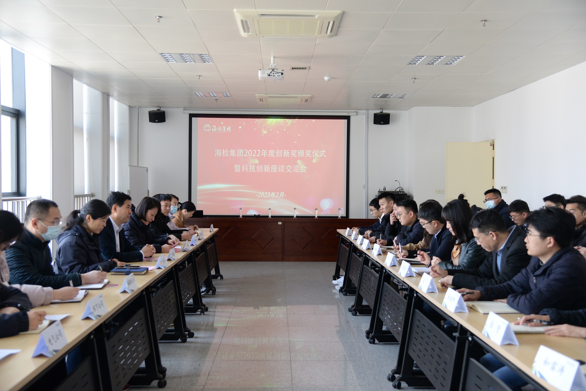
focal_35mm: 38
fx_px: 619
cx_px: 293
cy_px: 196
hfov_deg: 50.7
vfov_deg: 35.1
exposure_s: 1/200
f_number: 4
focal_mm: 38
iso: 1600
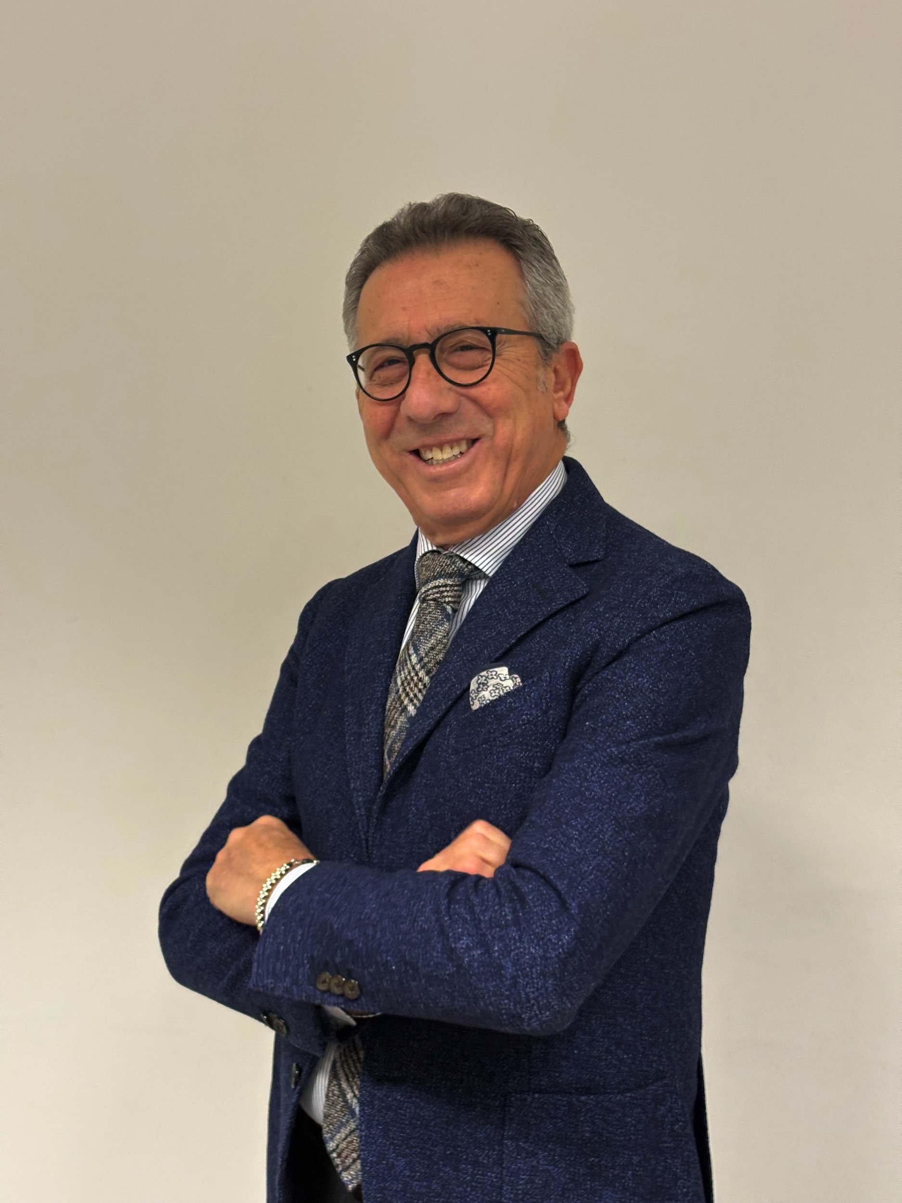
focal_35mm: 52
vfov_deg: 36.8
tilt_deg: -3.2
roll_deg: +0.2
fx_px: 1807
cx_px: 451
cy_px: 602
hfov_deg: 28.0
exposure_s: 1/33
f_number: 1.6
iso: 125
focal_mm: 5.96
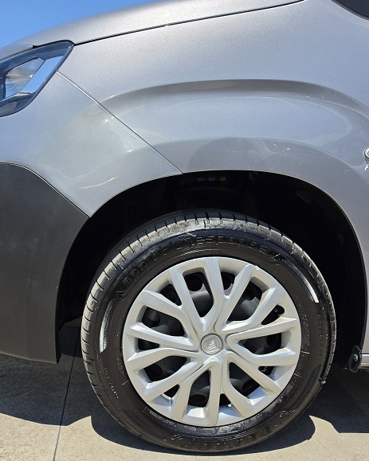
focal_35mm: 31
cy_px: 236
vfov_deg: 57.2
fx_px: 423
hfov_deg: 46.5
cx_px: 127
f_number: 1.4
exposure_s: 1/7939
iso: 50
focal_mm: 6.5
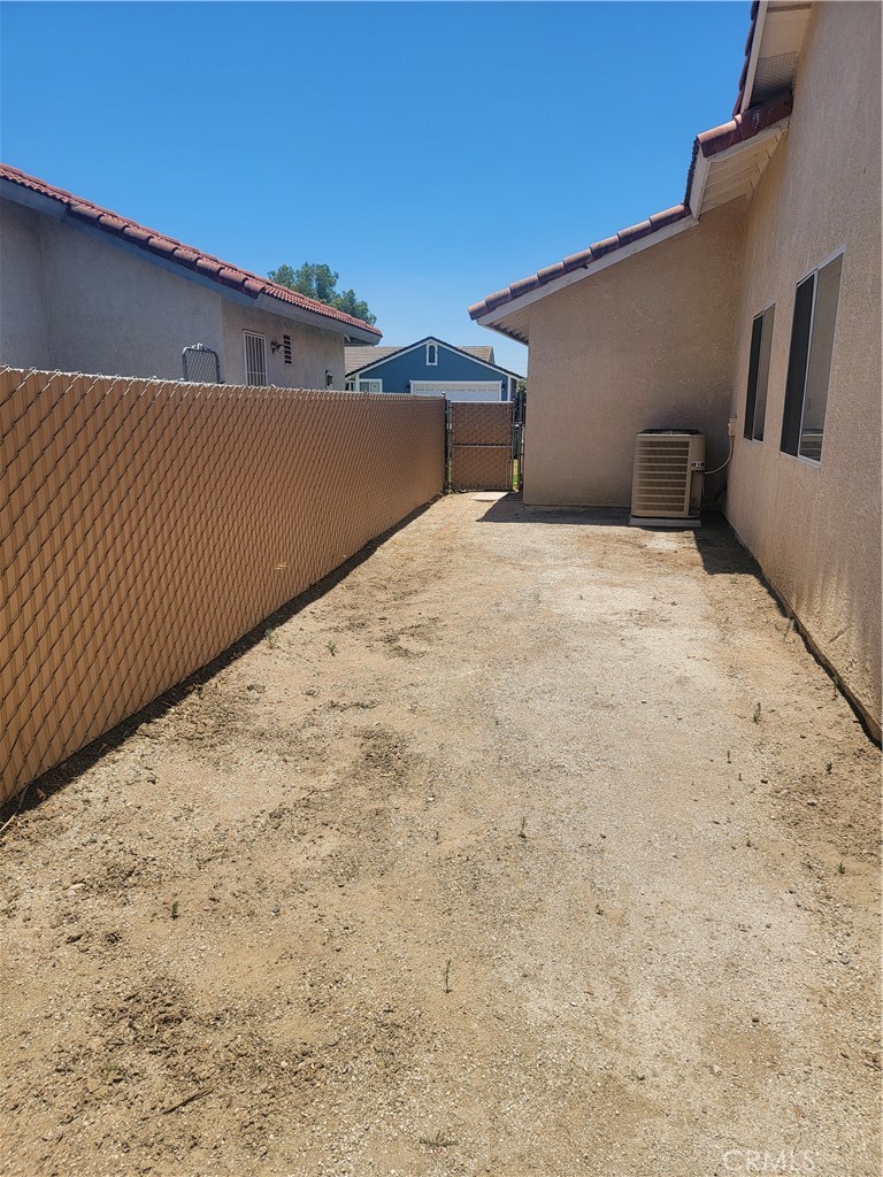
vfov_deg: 71.6
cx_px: 442
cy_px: 588
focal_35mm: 24
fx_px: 816
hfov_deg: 56.8
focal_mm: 6.7
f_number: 1.8
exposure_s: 1/1041
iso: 16
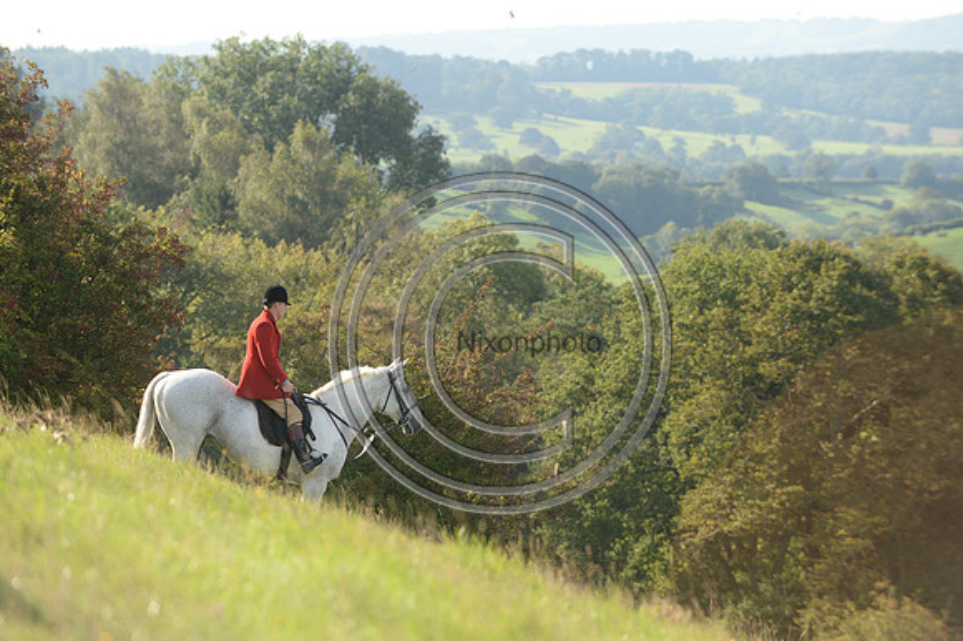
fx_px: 4812
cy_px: 320
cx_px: 482
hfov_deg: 11.4
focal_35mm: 180
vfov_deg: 7.6
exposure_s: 1/1250
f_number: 5
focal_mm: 180
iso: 900
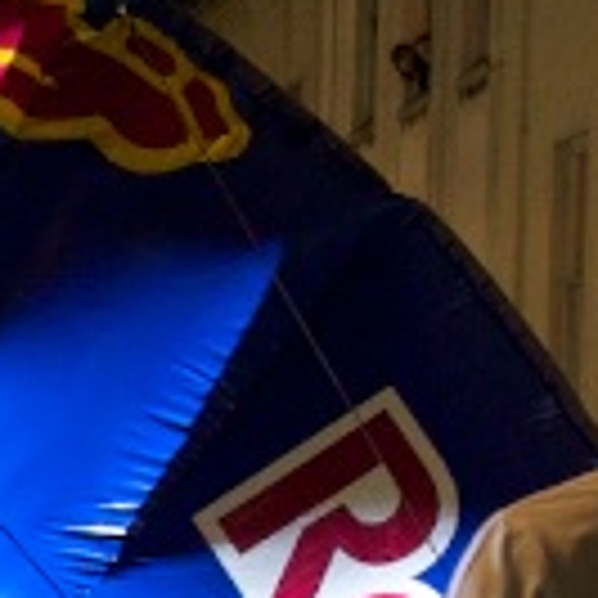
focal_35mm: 209
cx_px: -805
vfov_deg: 8.2
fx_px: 4085
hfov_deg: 7.8
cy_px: 825
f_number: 5.6
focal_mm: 32
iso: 4000
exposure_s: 1/60
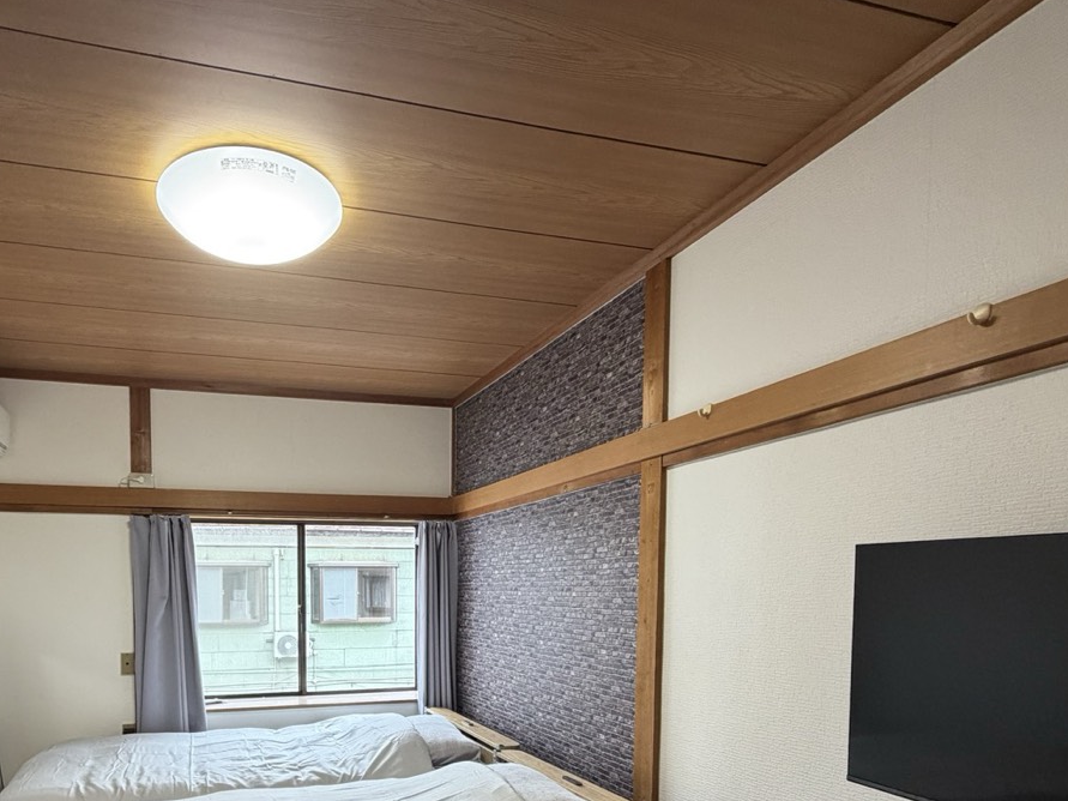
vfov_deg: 57.2
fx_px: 679
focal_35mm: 22
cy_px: 625
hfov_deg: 74.4
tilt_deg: -3.3
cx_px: 369
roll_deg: -0.2
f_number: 2.2
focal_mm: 2.22
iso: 320
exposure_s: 1/121
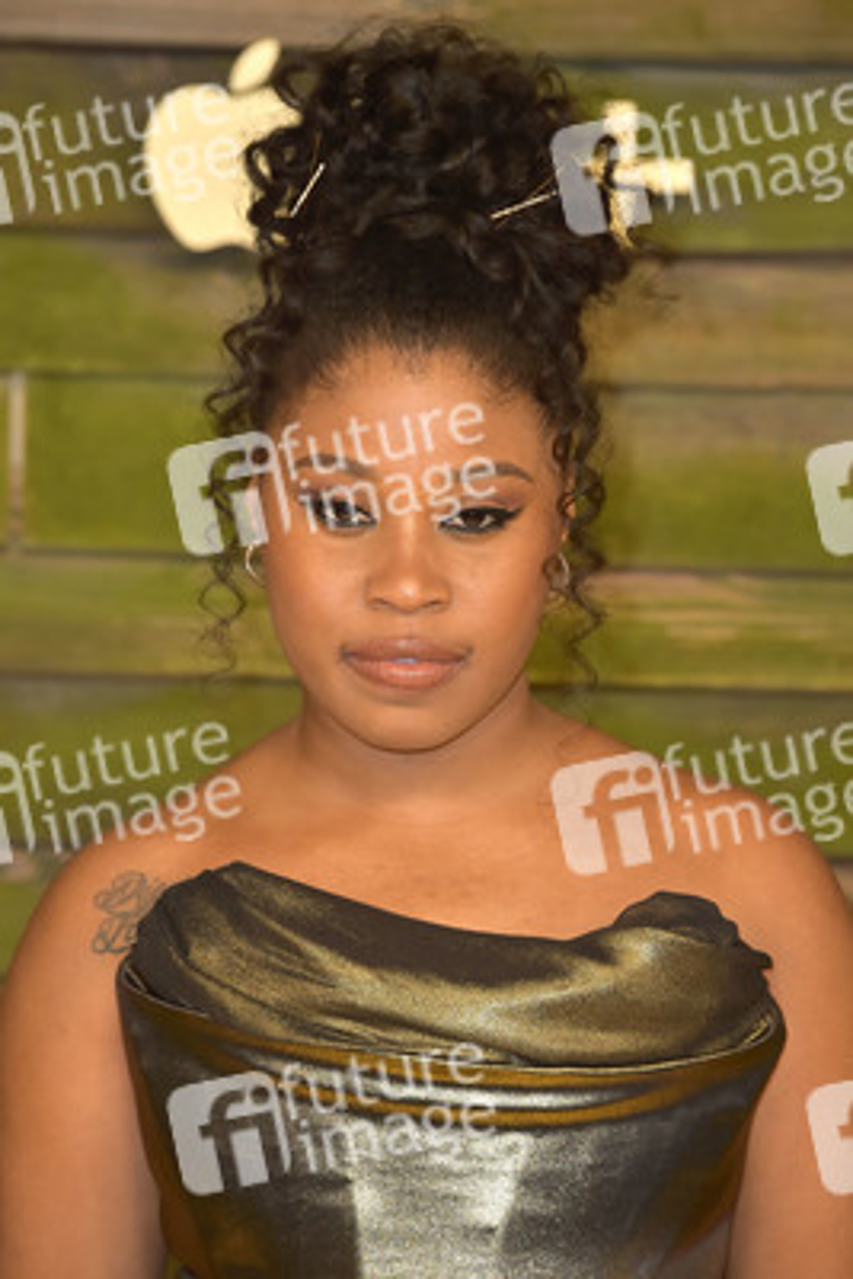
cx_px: 426
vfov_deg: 10.3
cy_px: 640
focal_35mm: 200
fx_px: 7102
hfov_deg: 6.9
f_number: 7.1
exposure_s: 1/250
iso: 320
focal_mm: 200
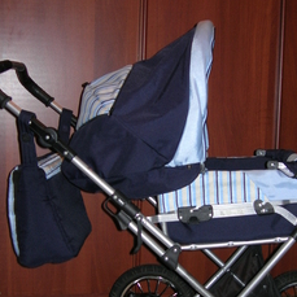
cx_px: 178
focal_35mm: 66
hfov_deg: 26.1
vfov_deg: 26.0
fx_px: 641
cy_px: 179
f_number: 2.8
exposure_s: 1/60.1
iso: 64
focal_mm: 7.8
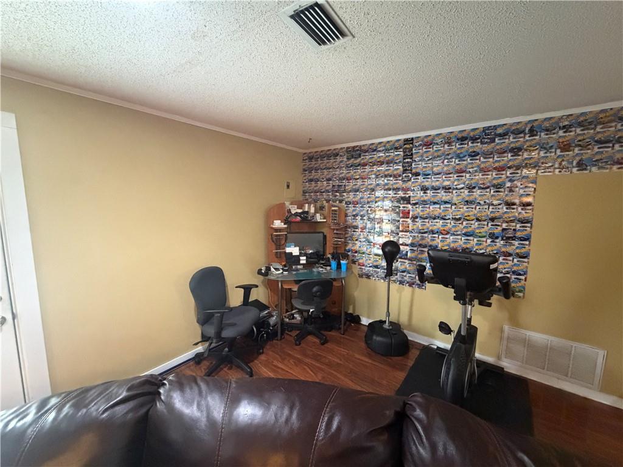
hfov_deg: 102.1
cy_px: 234
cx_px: 312
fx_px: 252
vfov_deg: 85.7
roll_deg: +0.5
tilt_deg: -5.8
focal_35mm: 14
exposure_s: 1/60
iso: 1250
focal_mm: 2.22
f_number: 2.2
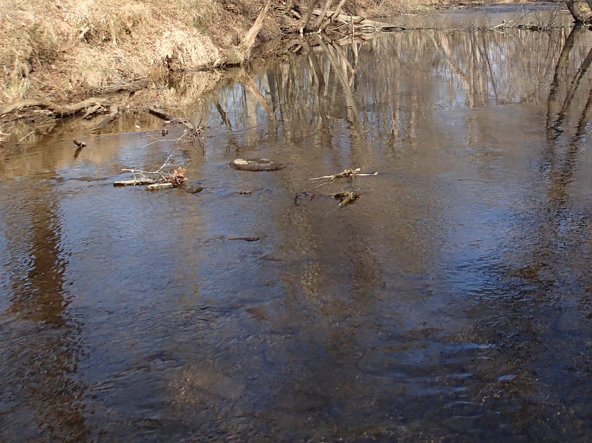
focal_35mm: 46
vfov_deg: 31.2
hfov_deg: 40.4
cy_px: 133
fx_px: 787
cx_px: 421
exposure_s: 1/1250
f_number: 2.8
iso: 200
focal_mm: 4.5
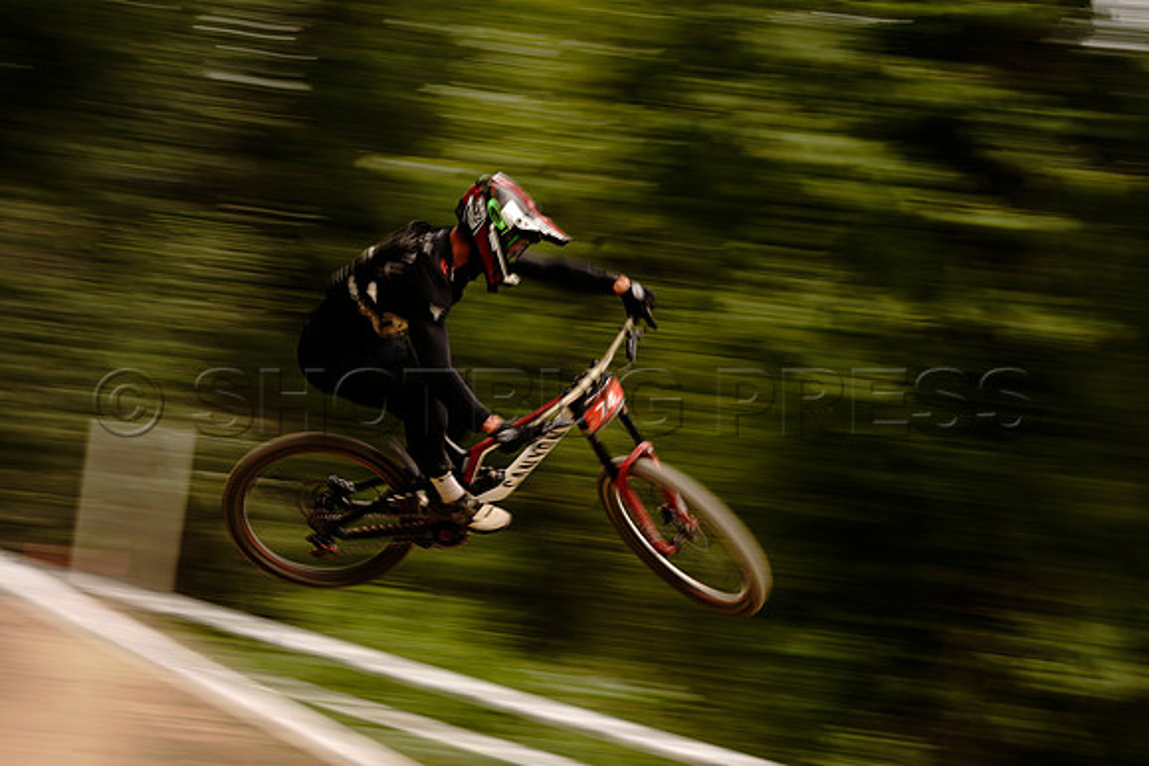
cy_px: 383
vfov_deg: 19.5
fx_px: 2235
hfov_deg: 28.8
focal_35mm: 70
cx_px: 574
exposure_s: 1/30
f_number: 10
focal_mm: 70
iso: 80
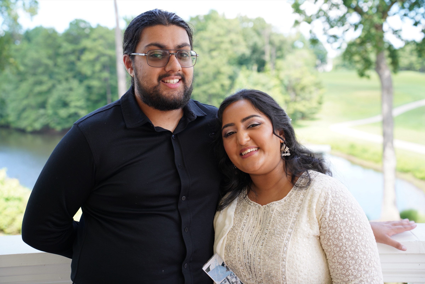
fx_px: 543
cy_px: 142
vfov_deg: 29.3
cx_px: 212
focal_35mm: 46
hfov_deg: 42.7
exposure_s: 1/125
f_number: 3.5
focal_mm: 46
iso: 100
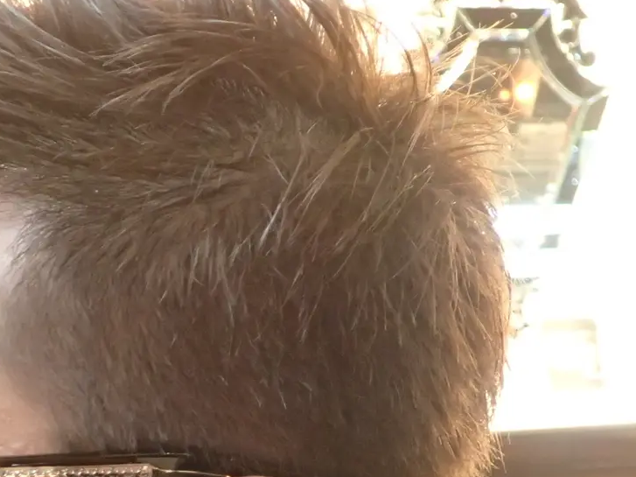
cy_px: 480
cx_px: 106
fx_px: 1212
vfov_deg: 21.5
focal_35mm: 66
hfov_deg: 28.6
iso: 800
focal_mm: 5.5
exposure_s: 1/25
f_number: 2.3
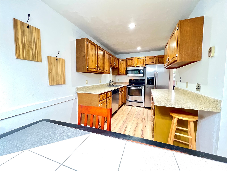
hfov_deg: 106.2
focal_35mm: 13
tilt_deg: -4.9
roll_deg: -0.6
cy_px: 86
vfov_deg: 89.9
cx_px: 114
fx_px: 85
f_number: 1.8
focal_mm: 1.57
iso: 800
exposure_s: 1/40
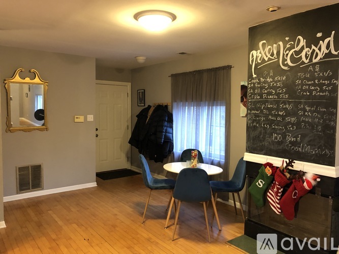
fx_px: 274
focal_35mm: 28
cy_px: 127
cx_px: 170
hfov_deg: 63.5
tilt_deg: -4.1
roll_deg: -0.4
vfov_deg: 49.7
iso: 100
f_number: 1.8
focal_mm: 4
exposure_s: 1/9
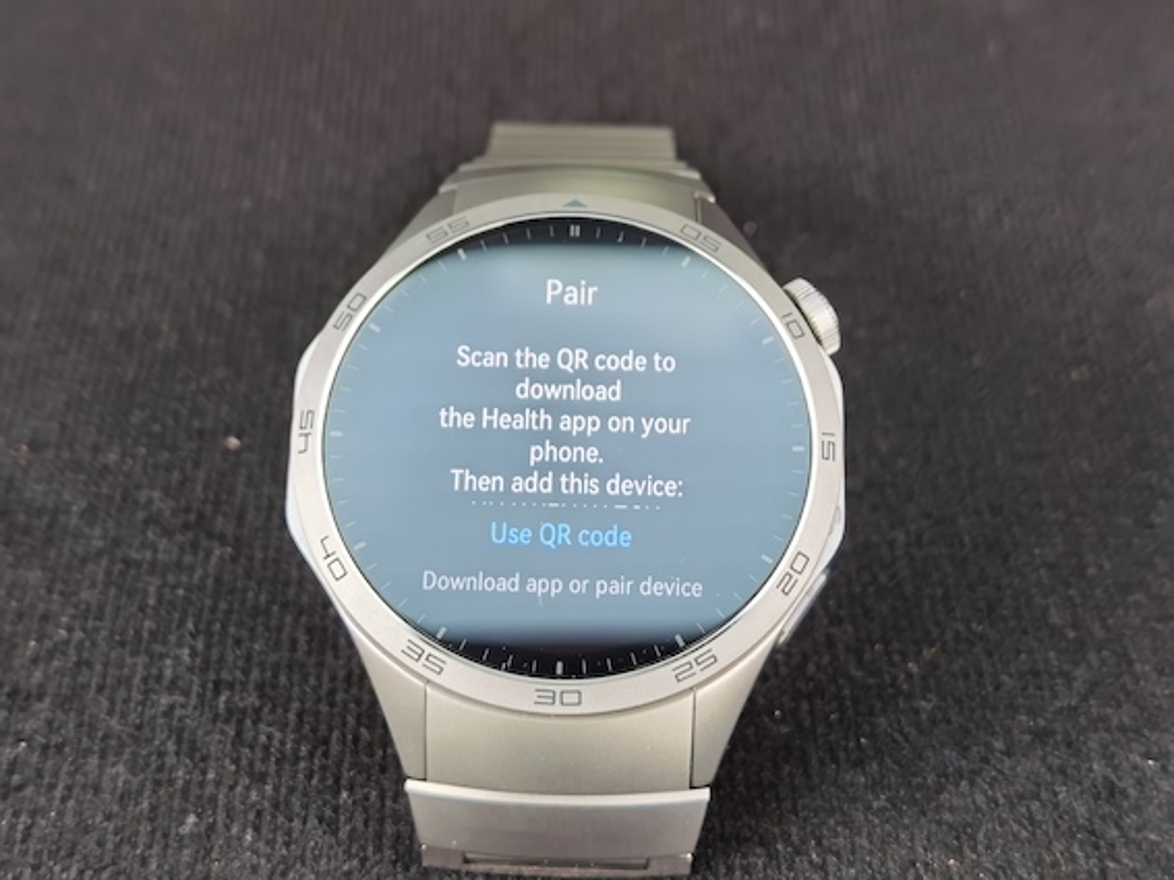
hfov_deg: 33.2
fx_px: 1967
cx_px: 587
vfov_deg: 25.2
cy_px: 440
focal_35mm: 58
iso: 50
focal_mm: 6.71
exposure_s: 1/100
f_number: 1.9
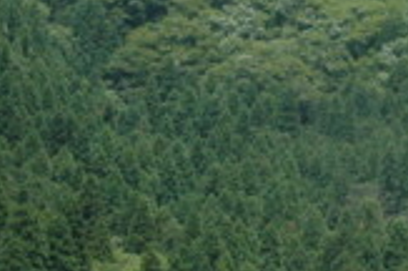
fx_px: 2500
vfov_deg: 6.1
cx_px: 736
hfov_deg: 8.9
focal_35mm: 221
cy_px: 435
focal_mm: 40
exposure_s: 1/500
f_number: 11
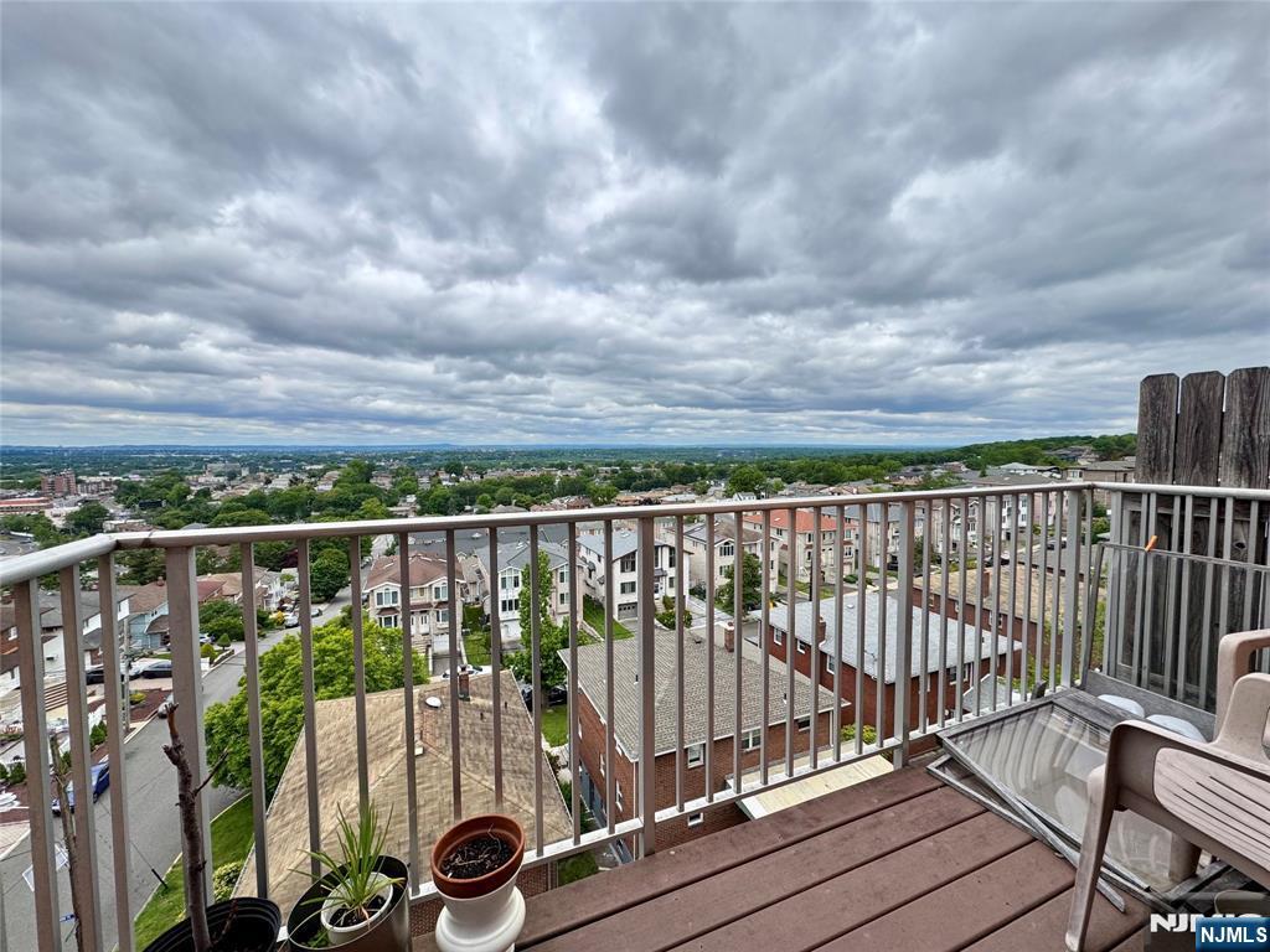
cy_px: 476
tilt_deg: -3.7
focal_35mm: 14
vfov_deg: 85.7
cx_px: 635
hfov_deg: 102.1
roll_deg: +0.3
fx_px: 514
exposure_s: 1/1323
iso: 50
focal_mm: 2.22
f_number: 2.2
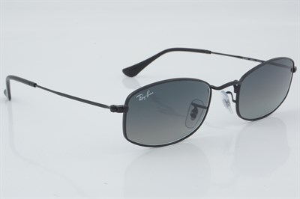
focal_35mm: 82
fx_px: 687
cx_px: 150
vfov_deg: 16.5
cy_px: 100
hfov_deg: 24.6
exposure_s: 1/4
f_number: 29
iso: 100
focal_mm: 55
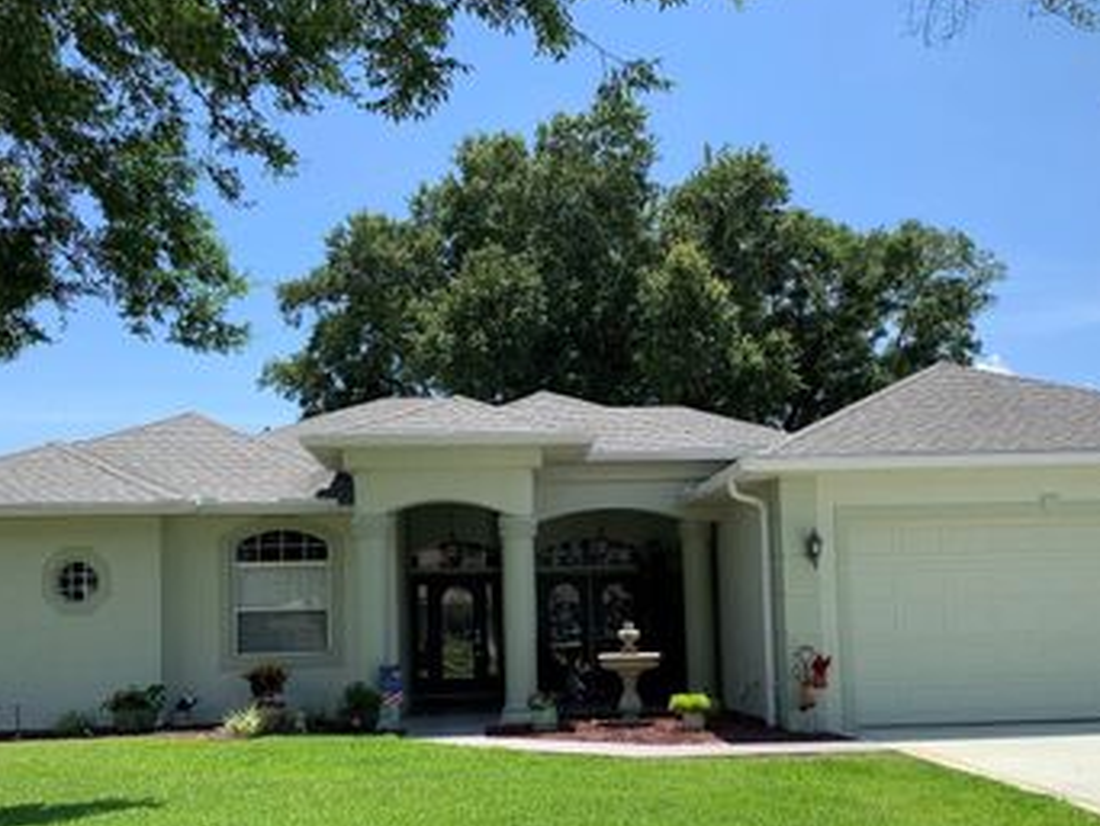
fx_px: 1208
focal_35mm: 38
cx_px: 589
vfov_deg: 37.3
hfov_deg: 48.9
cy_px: 564
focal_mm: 4.25
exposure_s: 1/1845
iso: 25
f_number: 1.8
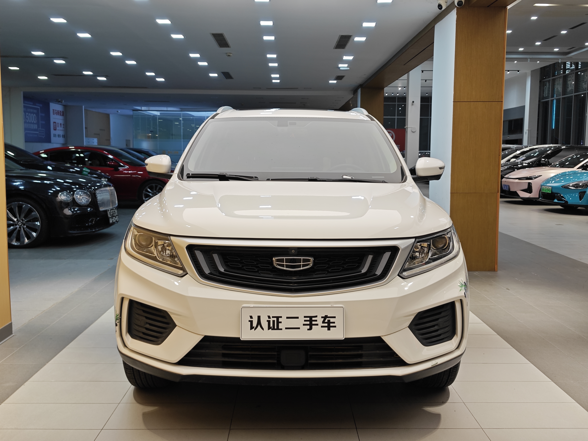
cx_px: 294
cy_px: 220
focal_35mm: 35
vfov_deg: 40.7
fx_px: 595
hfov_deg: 52.6
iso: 80
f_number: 1.9
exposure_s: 1/100
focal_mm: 8.7
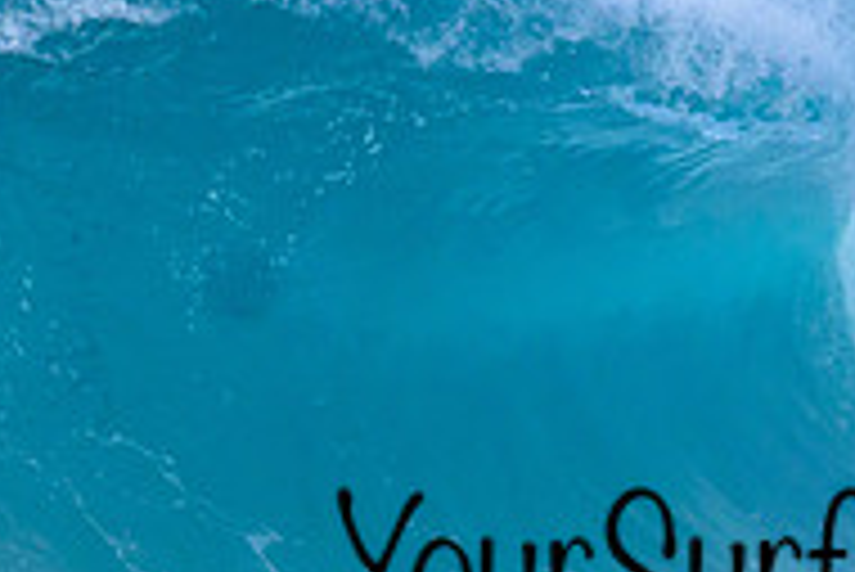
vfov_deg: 0.6
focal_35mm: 2441
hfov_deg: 0.8
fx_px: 58016
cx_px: 801
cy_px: 520
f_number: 11
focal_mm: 800
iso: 2000
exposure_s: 1/2000
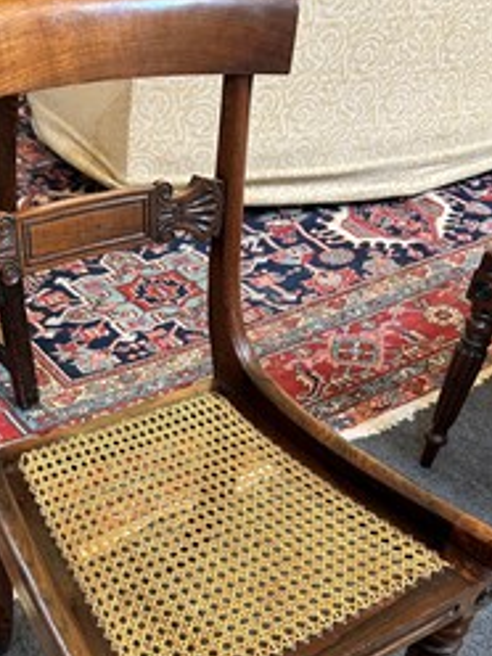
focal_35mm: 42
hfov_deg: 33.8
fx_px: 796
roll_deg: -4.0
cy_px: 471
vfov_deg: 43.7
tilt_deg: -42.1
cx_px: 138
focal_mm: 5.7
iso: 200
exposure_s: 1/50
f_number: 1.5
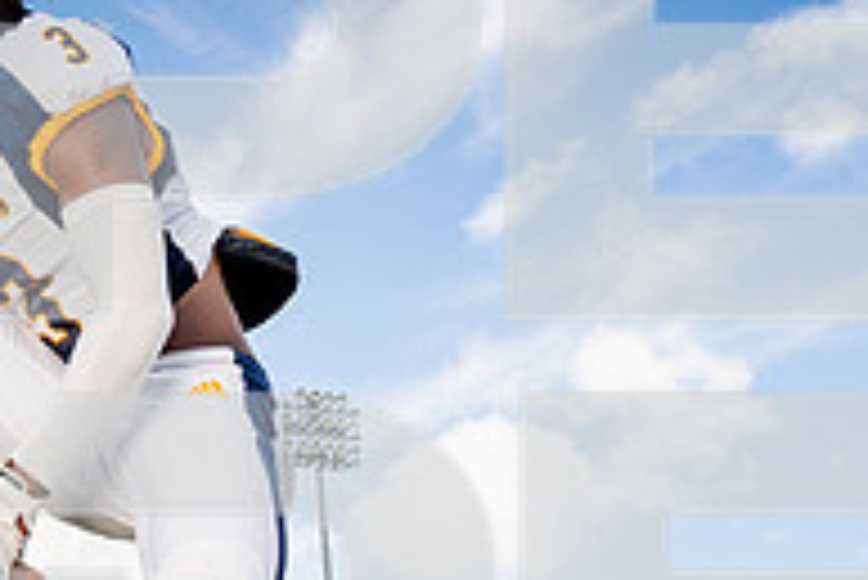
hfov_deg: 25.8
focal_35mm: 72
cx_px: -108
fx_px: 1737
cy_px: 632
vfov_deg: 18.3
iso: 125
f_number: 8
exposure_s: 1/250
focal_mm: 24
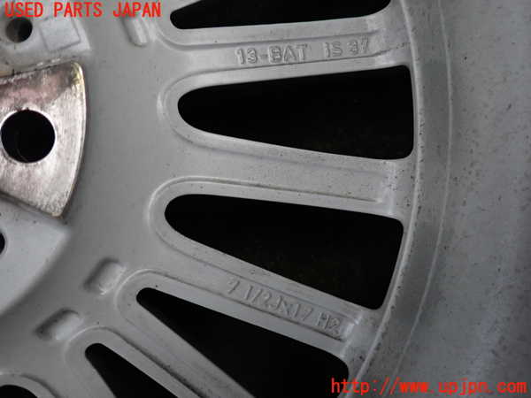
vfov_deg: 54.9
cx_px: 266
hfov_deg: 69.4
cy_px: 199
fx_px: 383
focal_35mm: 25
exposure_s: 1/30
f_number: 2
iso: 200
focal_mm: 4.5
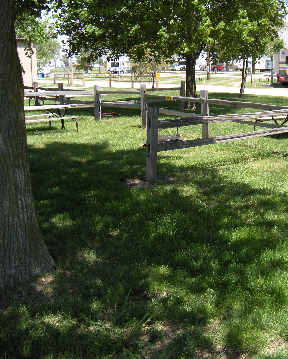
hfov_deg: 32.3
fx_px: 490
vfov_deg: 40.3
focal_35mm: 46
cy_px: 180
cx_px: 208
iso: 64
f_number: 3.8
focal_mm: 5.9
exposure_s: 1/280
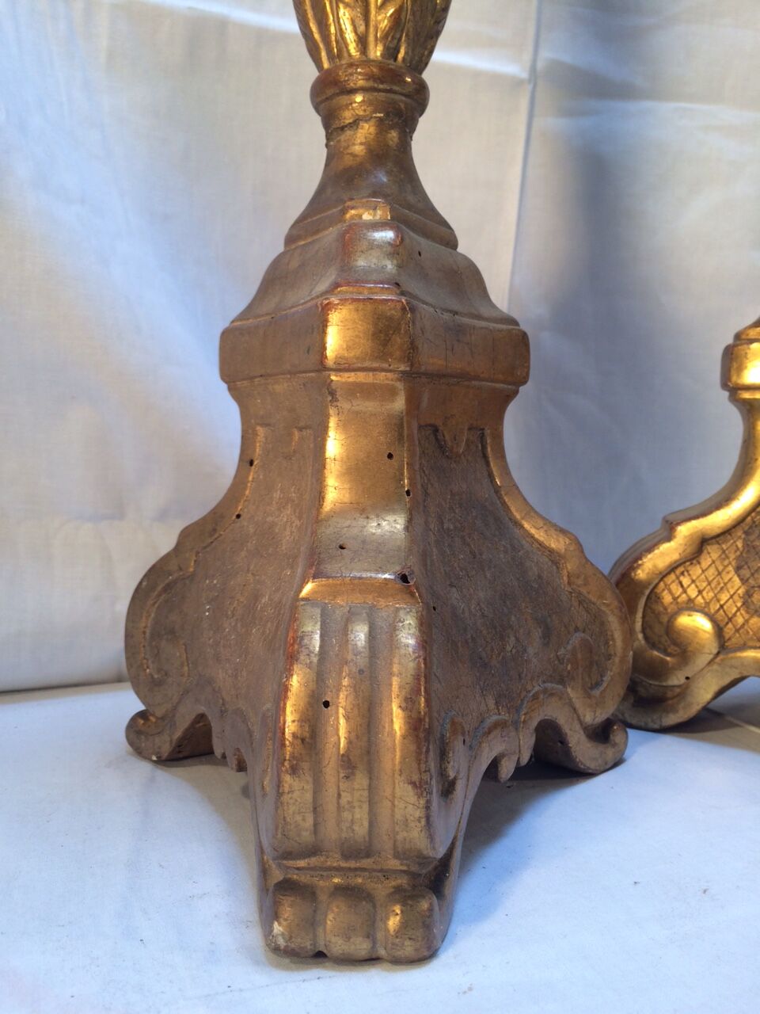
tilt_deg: -4.6
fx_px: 849
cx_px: 380
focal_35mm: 29
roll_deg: +0.5
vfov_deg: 61.7
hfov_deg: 48.2
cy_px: 507
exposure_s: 1/50
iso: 40
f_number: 2.2
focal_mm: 4.15
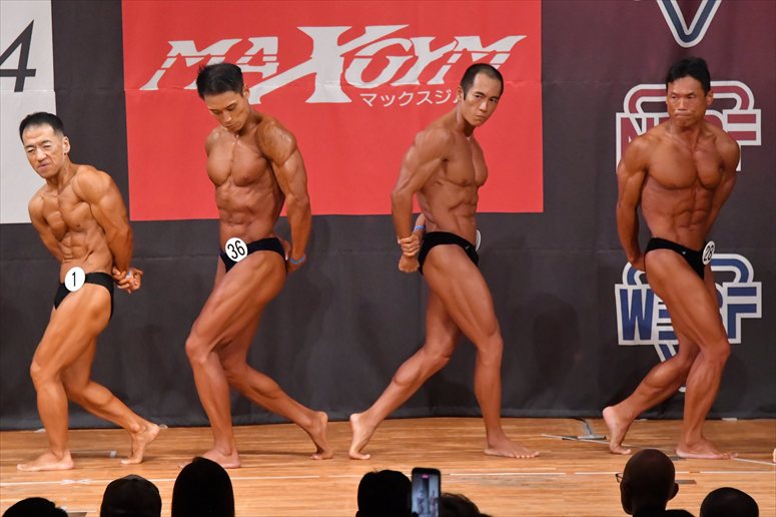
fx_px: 5817
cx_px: 388
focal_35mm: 270
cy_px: 258
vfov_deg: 5.1
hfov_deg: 7.6
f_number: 5.6
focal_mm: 180
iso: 10000
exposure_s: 1/400
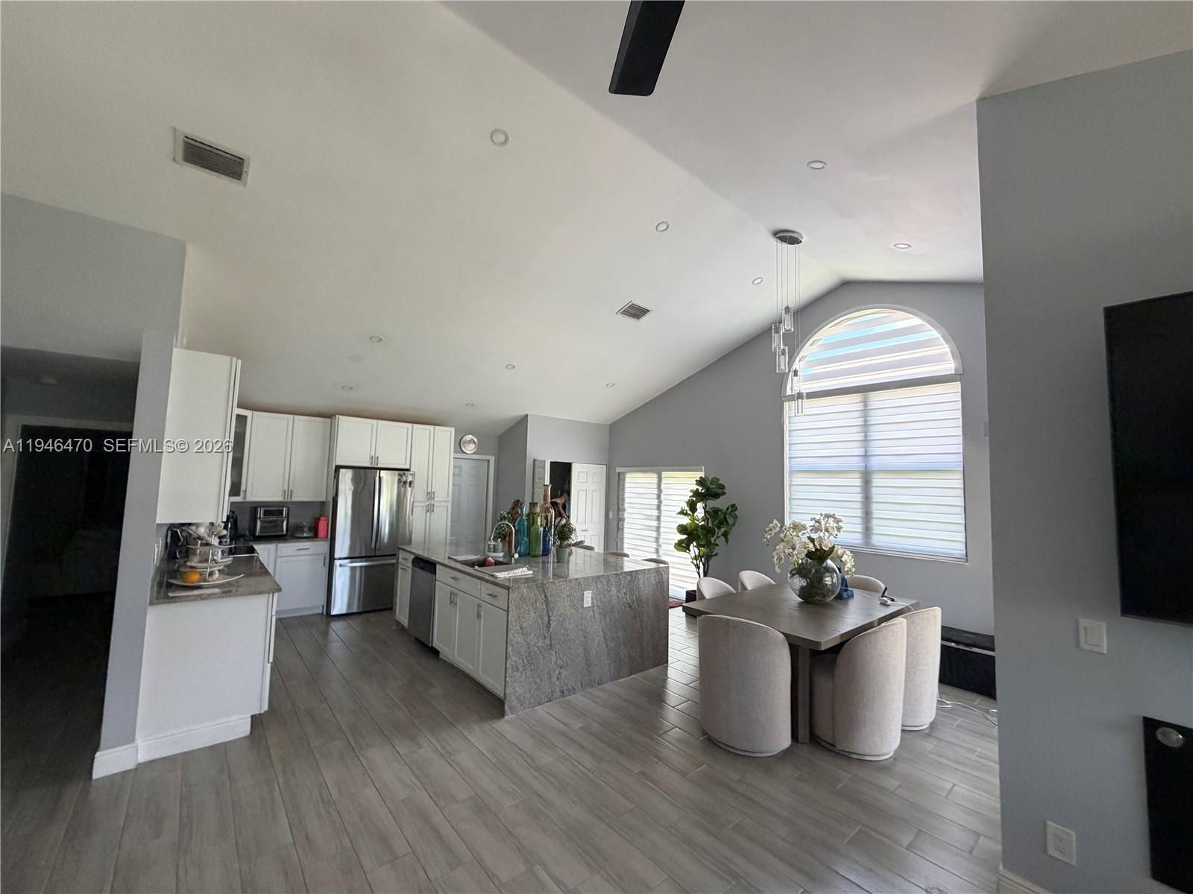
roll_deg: -1.2
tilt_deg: +4.5
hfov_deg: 102.1
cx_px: 596
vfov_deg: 85.7
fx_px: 482
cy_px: 447
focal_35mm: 14
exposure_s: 1/121
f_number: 2.2
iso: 320
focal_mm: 2.22
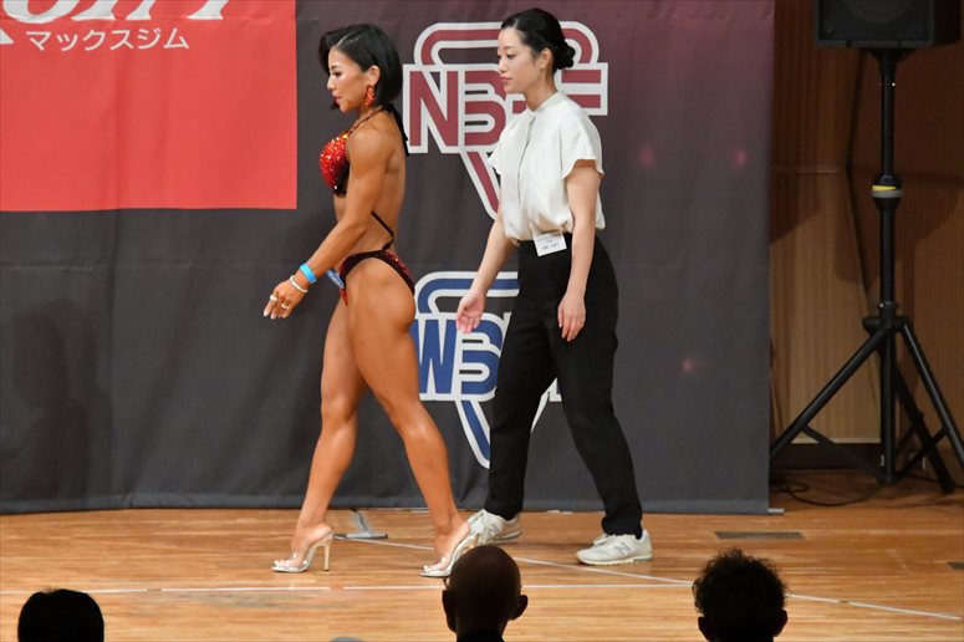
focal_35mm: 315
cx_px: 482
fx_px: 8431
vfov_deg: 4.4
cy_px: 321
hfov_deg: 6.5
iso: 11400
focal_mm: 210
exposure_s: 1/400
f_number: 5.6
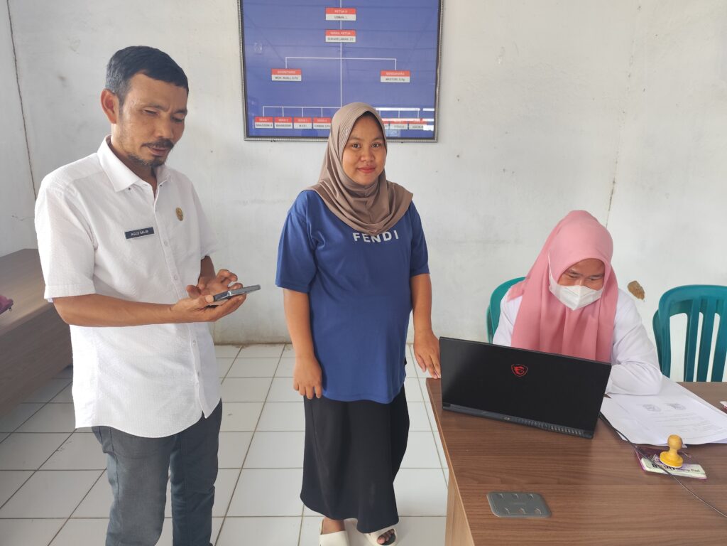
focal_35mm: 23
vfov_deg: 58.9
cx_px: 364
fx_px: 483
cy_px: 273
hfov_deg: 73.9
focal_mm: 6.19
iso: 500
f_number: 1.65
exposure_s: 1/50
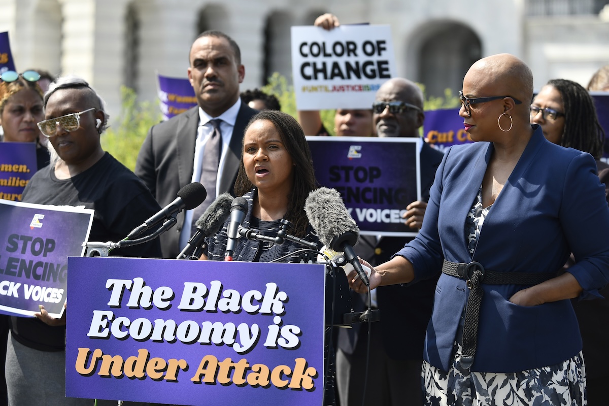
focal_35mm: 110
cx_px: 304
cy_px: 203
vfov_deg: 12.5
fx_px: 1861
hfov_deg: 18.6
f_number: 2.8
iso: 200
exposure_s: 1/2000
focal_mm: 92
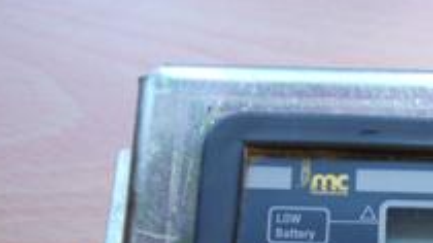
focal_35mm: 106
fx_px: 1217
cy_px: 437
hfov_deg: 19.6
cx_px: 435
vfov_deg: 10.7
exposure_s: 1/60
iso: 250
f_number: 3.8
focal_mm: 16
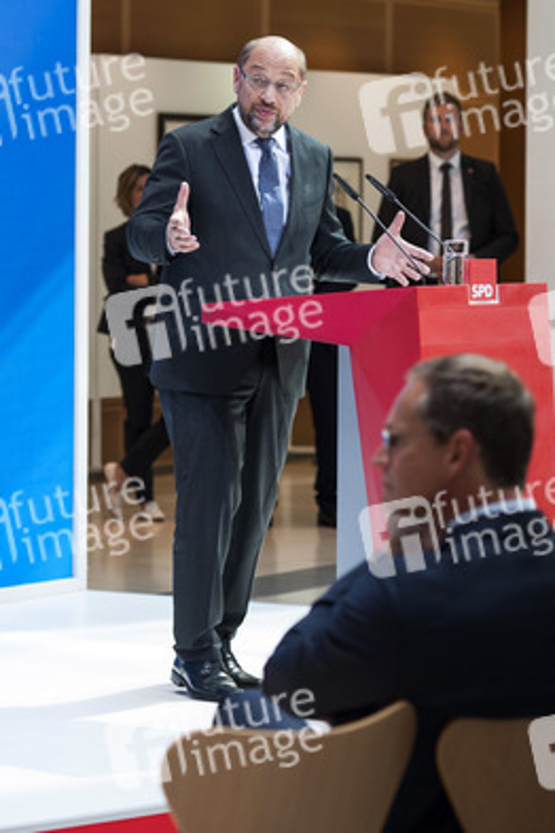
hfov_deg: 12.8
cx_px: 276
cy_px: 422
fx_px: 2474
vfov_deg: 19.1
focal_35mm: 107
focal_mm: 105
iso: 400
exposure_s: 1/160
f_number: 4
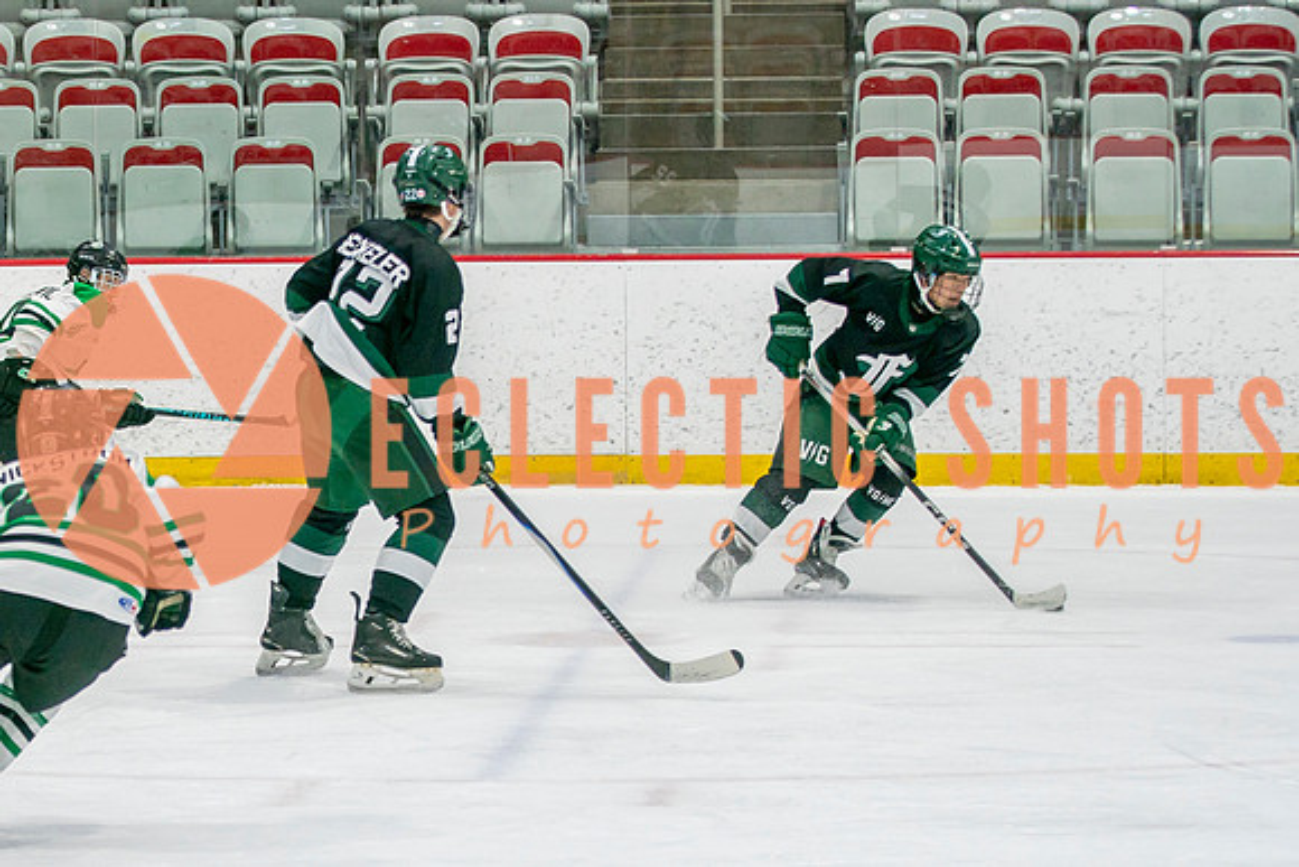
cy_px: 602
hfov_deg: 10.9
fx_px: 6729
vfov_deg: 7.4
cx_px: 16
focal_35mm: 186
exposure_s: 1/640
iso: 400
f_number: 3.2
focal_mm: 85
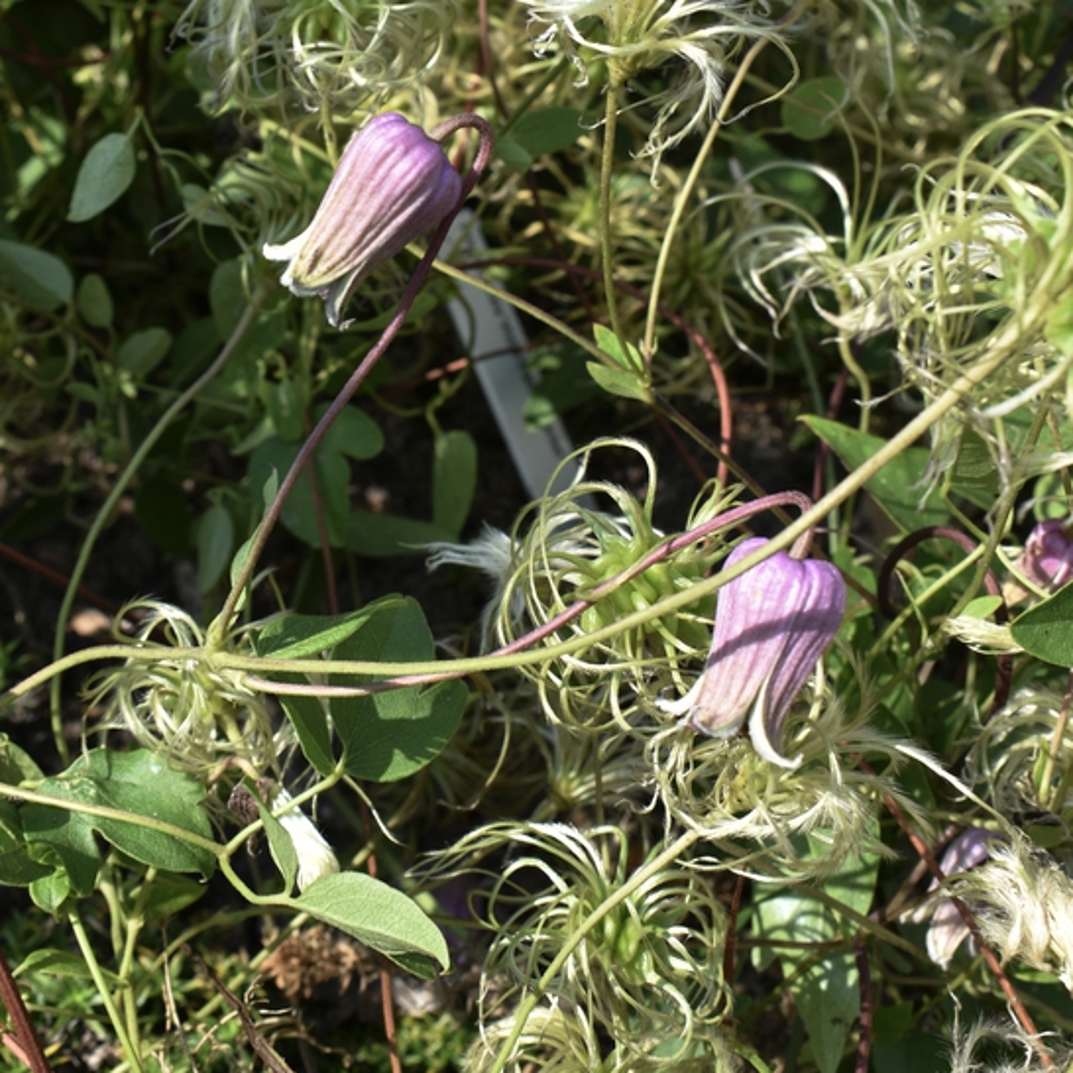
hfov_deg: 28.7
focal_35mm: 60
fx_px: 2097
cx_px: 447
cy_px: 360
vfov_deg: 28.5
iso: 200
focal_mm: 25
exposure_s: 1/320
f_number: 9
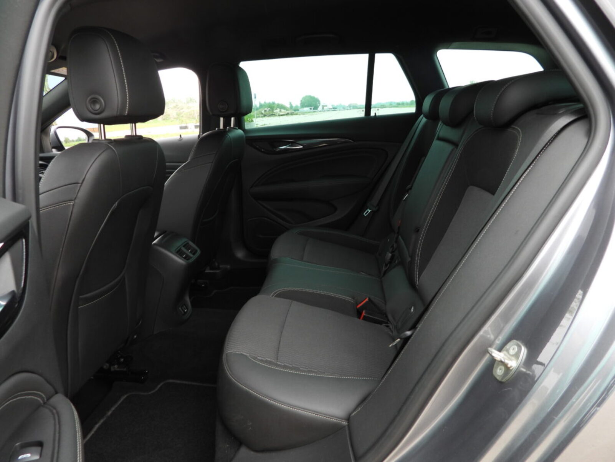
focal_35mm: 24
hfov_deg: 71.6
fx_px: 426
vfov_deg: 56.8
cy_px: 231
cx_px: 308
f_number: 2.8
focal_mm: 4.3
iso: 100
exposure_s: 1/30
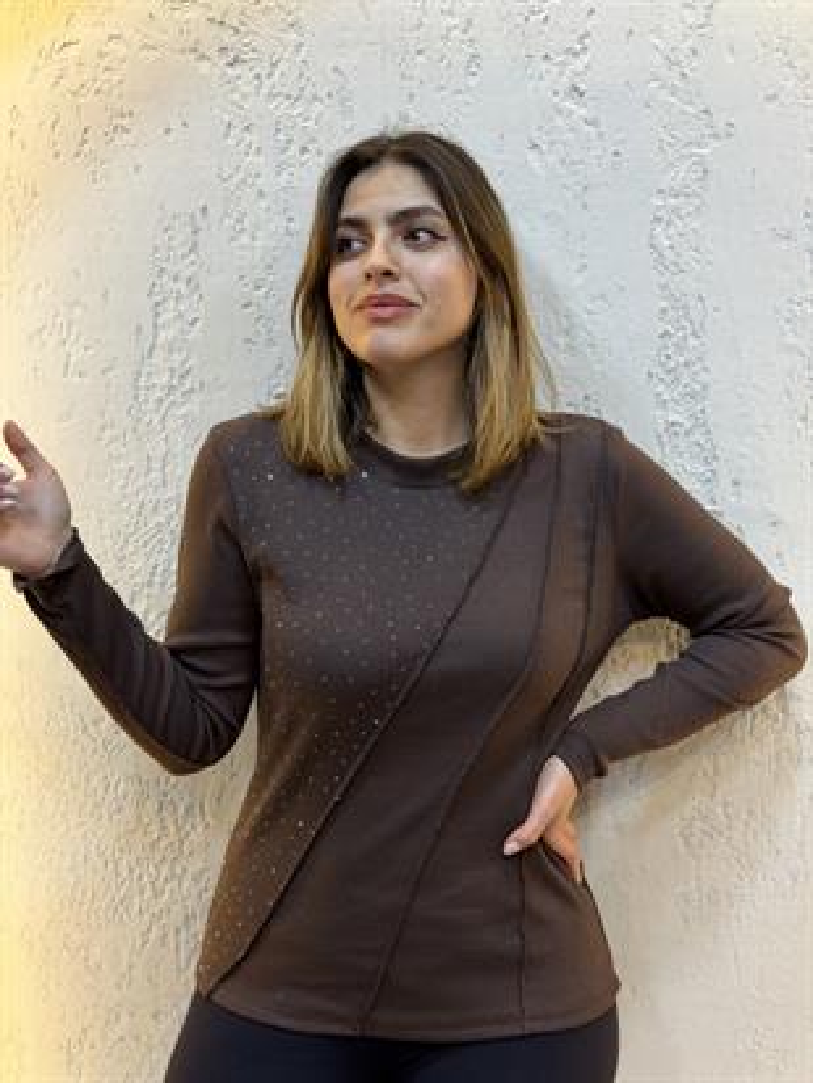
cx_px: 406
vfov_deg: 39.6
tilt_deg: -7.4
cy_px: 542
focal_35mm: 48
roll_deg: +1.4
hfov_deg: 30.3
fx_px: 1502
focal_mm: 6.76
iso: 80
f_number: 1.78
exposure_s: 1/100
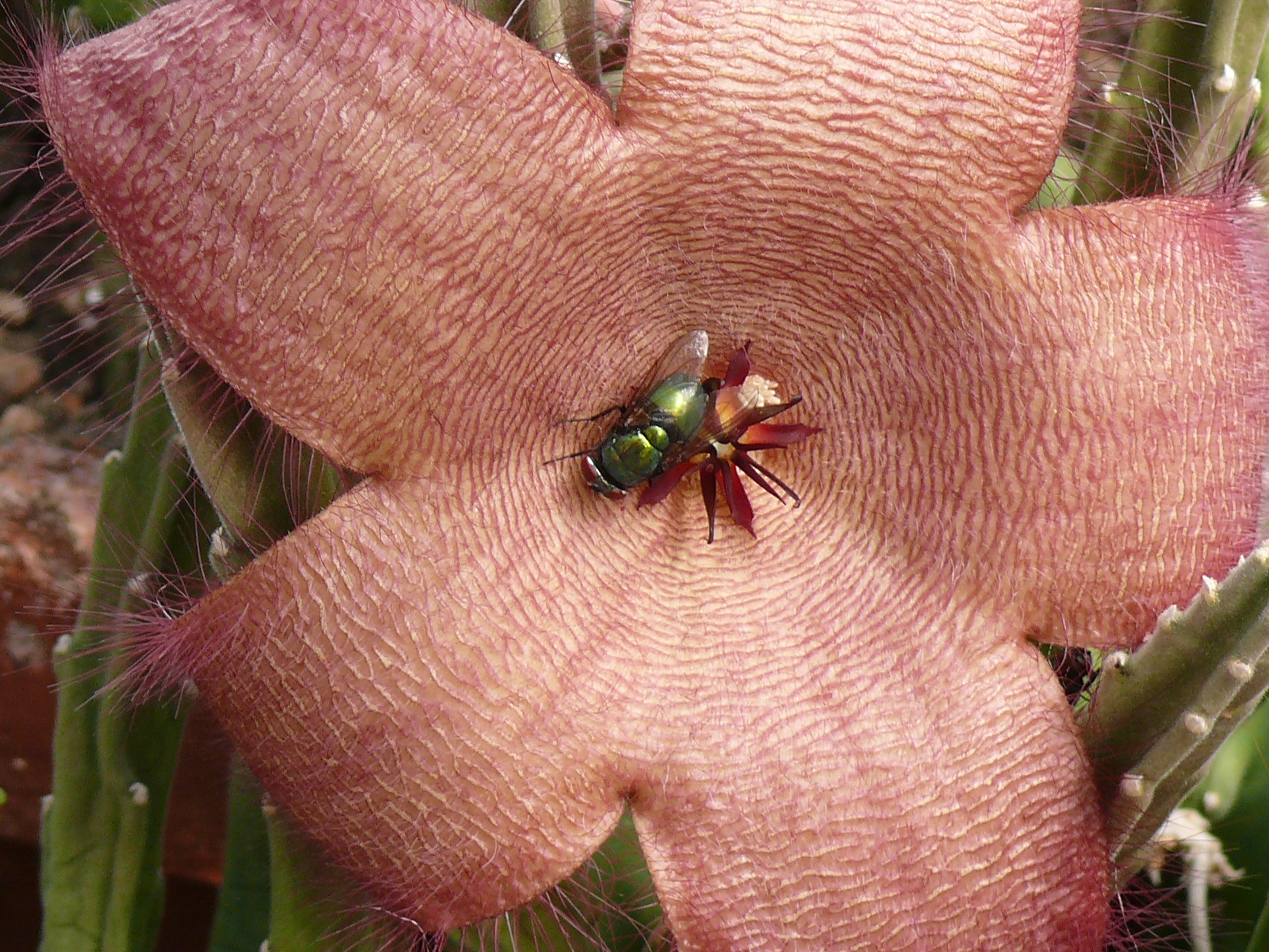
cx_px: 691
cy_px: 359
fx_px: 8690
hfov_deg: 8.4
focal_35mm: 237
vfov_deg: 6.3
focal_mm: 22.8
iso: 100
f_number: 4
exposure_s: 1/160
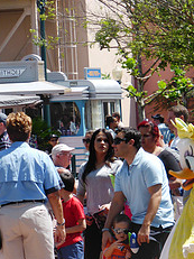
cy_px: 182
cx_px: 172
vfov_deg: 6.4
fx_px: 2334
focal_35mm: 312
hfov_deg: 4.8
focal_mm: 25.9
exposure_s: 1/400
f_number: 5.4
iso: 100
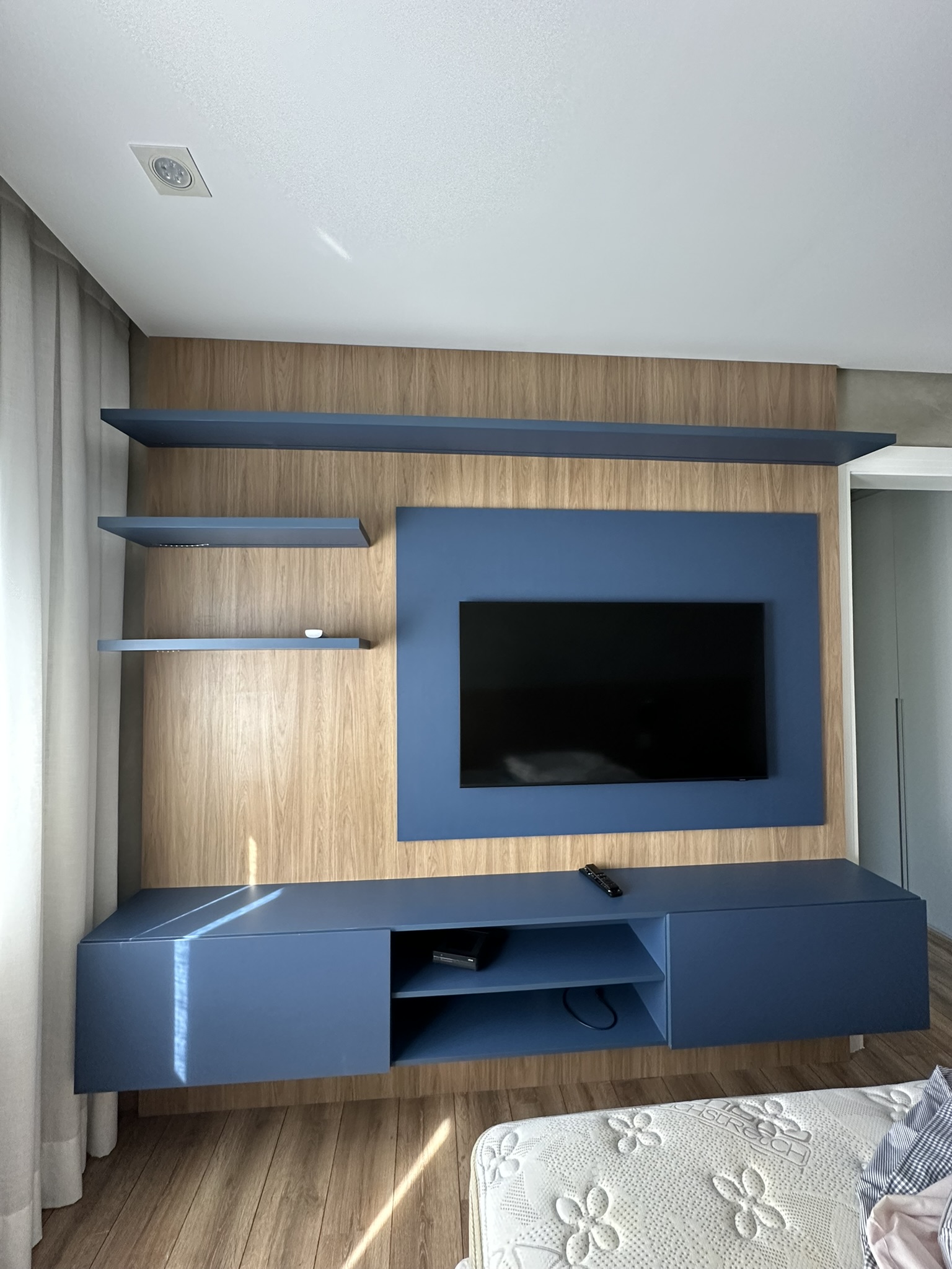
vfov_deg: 102.1
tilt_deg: +2.9
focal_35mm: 14
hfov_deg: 85.7
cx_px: 476
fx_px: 513
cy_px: 634
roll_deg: -0.4
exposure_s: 1/92
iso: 320
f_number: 2.2
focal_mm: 2.22
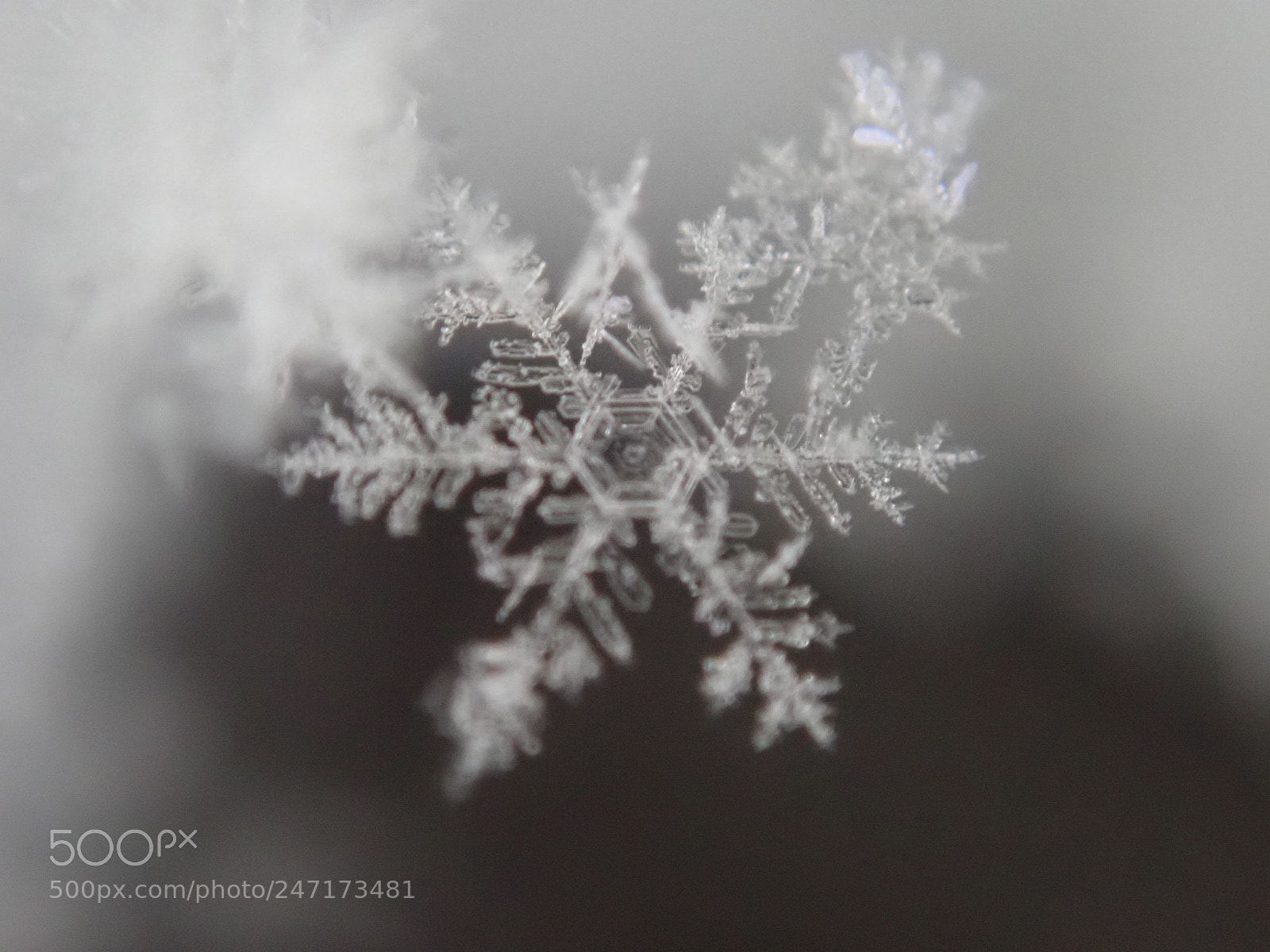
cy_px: 476
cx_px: 635
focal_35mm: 100
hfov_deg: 19.6
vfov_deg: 14.8
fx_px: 3669
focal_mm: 18
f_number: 4.9
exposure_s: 1/80
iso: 1600
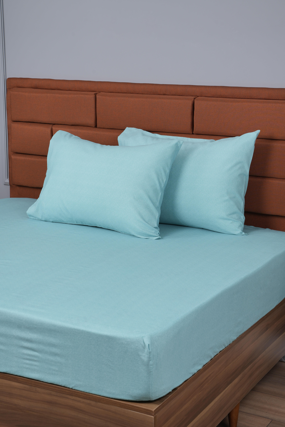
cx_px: 142
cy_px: 214
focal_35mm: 67
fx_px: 796
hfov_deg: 20.3
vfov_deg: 30.1
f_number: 10
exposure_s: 1/125
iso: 160
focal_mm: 67
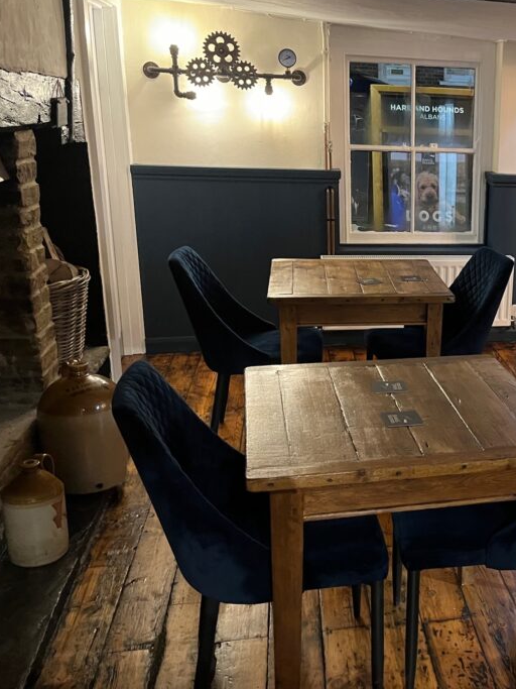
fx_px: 775
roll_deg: -2.7
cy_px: 334
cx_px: 477
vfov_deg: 47.9
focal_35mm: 39
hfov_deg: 34.5
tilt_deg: -16.5
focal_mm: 5.1
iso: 500
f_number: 1.6
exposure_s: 1/25
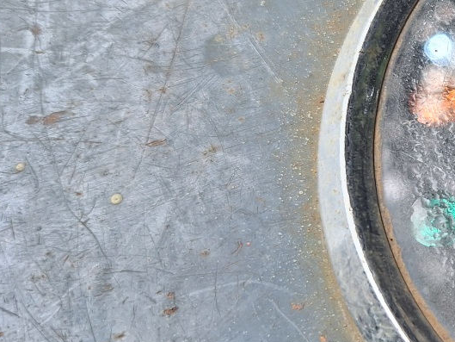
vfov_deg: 20.7
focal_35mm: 71
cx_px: 582
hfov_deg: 24.2
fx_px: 933
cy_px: 183
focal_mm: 5.54
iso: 40
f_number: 1.8
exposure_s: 1/312
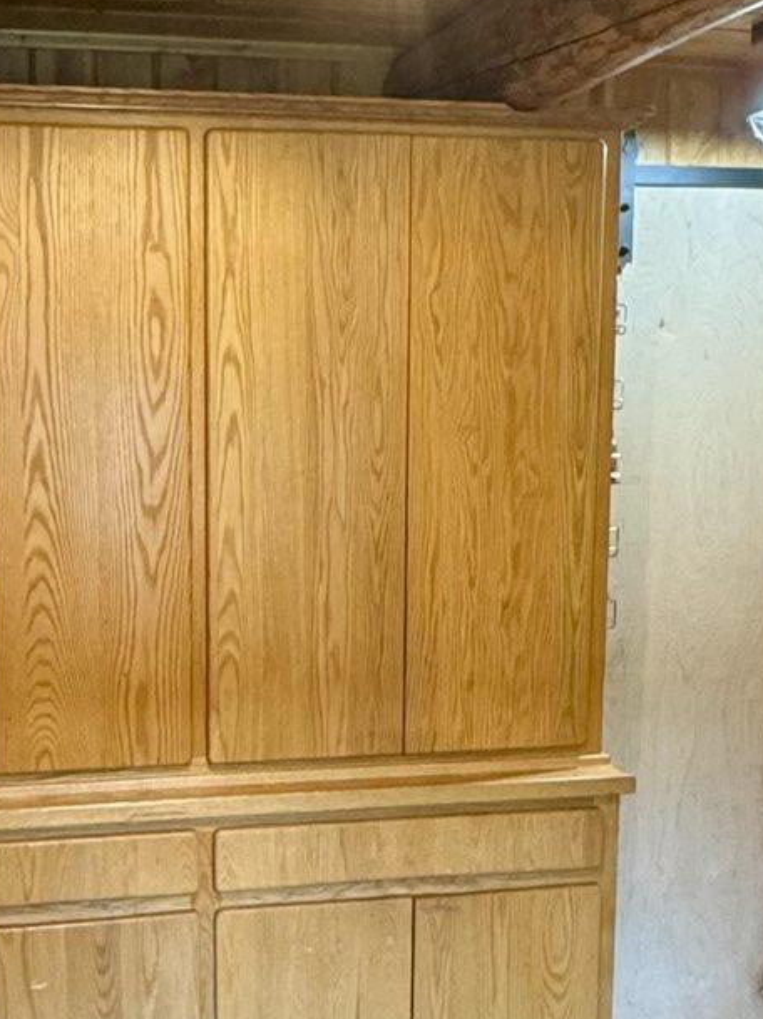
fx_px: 1559
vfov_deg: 36.1
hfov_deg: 27.3
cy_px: 604
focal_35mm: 53
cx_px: 249
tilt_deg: -7.9
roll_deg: +1.4
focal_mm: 2.22
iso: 500
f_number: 2.2
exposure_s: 1/60
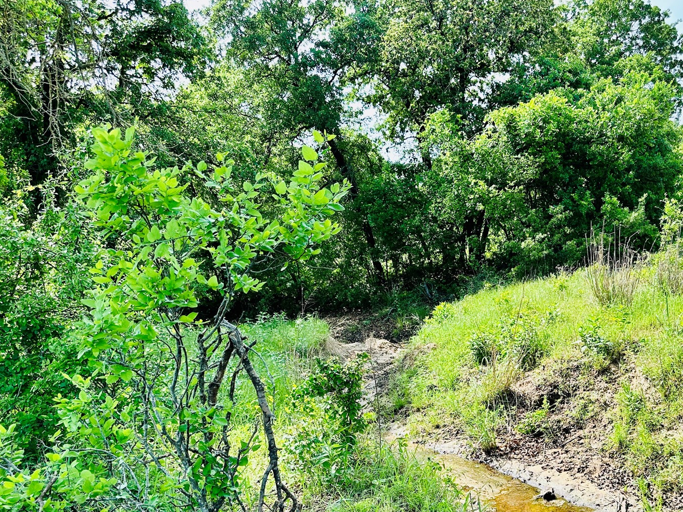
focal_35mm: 36
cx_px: 427
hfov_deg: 50.8
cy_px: 366
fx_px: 710
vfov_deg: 38.9
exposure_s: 1/1083
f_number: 1.78
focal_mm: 6.86
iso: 80
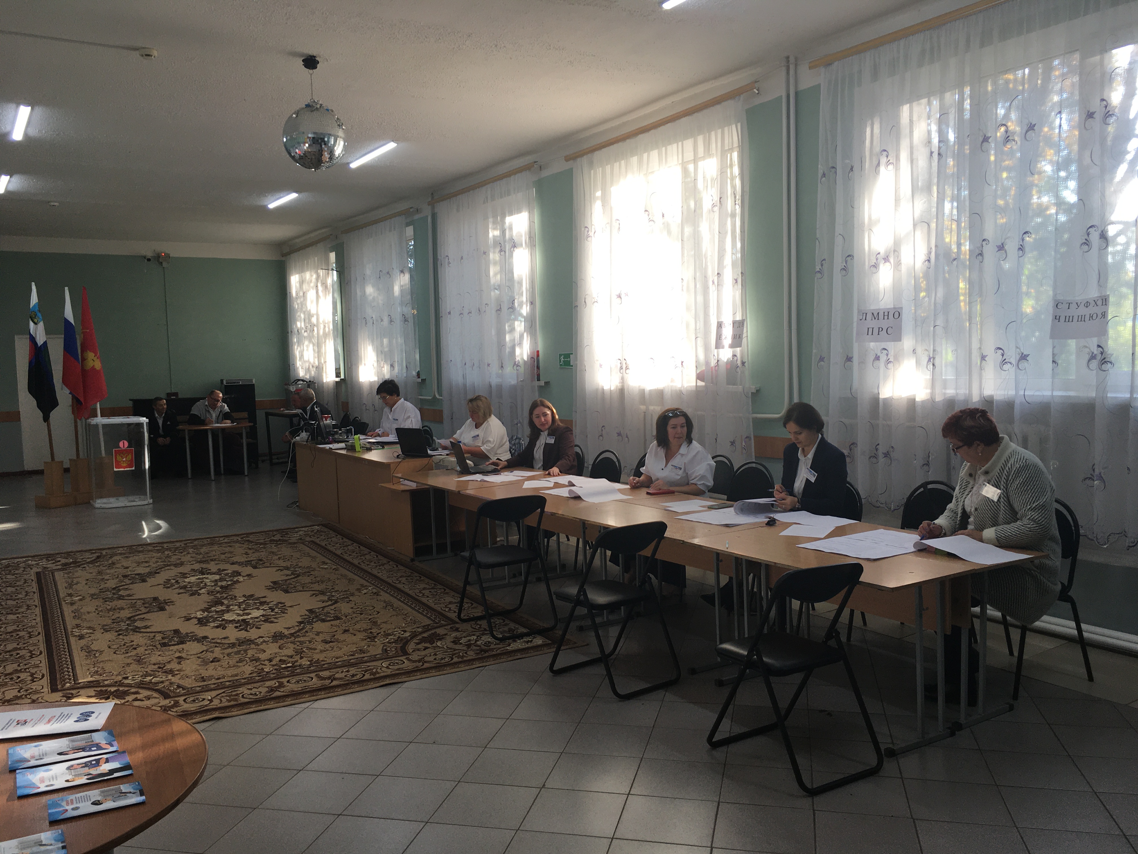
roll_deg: +1.5
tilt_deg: -4.3
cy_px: 427
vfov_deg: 48.2
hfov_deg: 61.7
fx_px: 953
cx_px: 569
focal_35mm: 29
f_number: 2.2
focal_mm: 4.15
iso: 25
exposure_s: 1/50
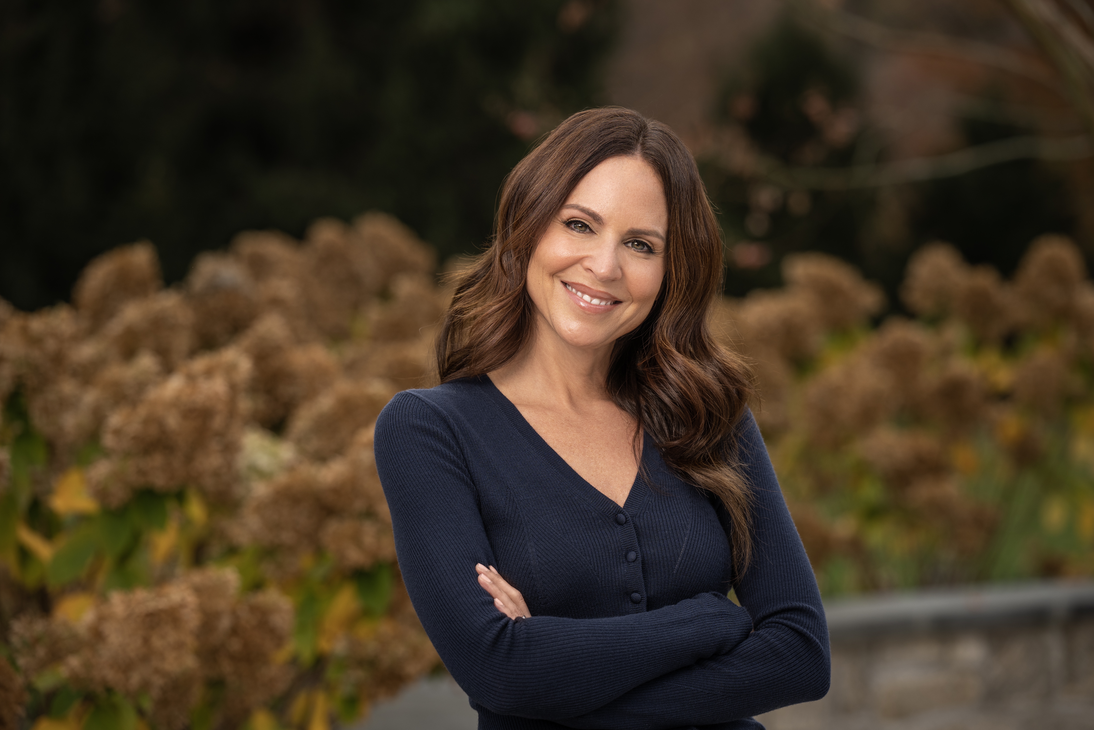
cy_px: 365
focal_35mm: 131
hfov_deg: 15.6
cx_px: 549
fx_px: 3981
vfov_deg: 10.5
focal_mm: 130
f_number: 4
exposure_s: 1/500
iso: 100
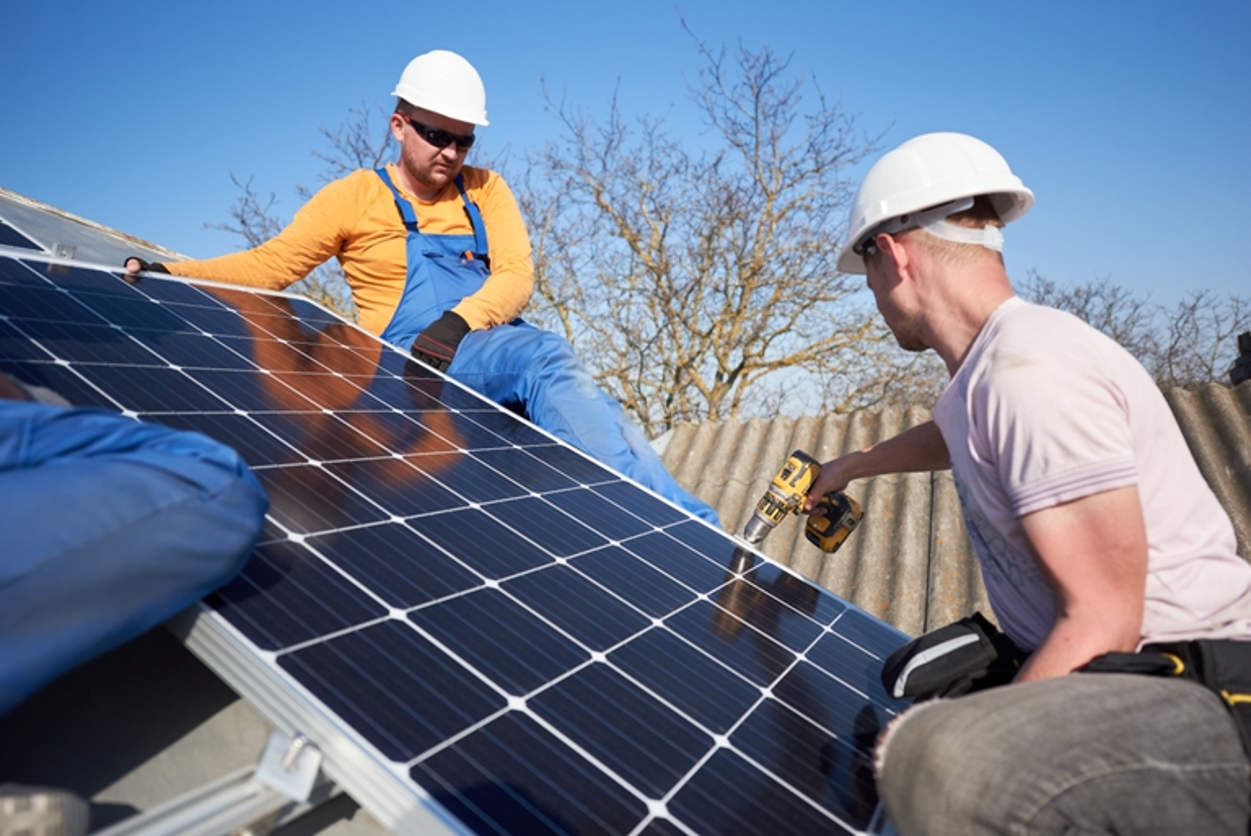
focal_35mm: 24
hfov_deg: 73.7
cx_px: 626
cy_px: 418
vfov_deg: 53.2
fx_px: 834
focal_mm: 24
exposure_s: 1/3200
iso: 100
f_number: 2.8
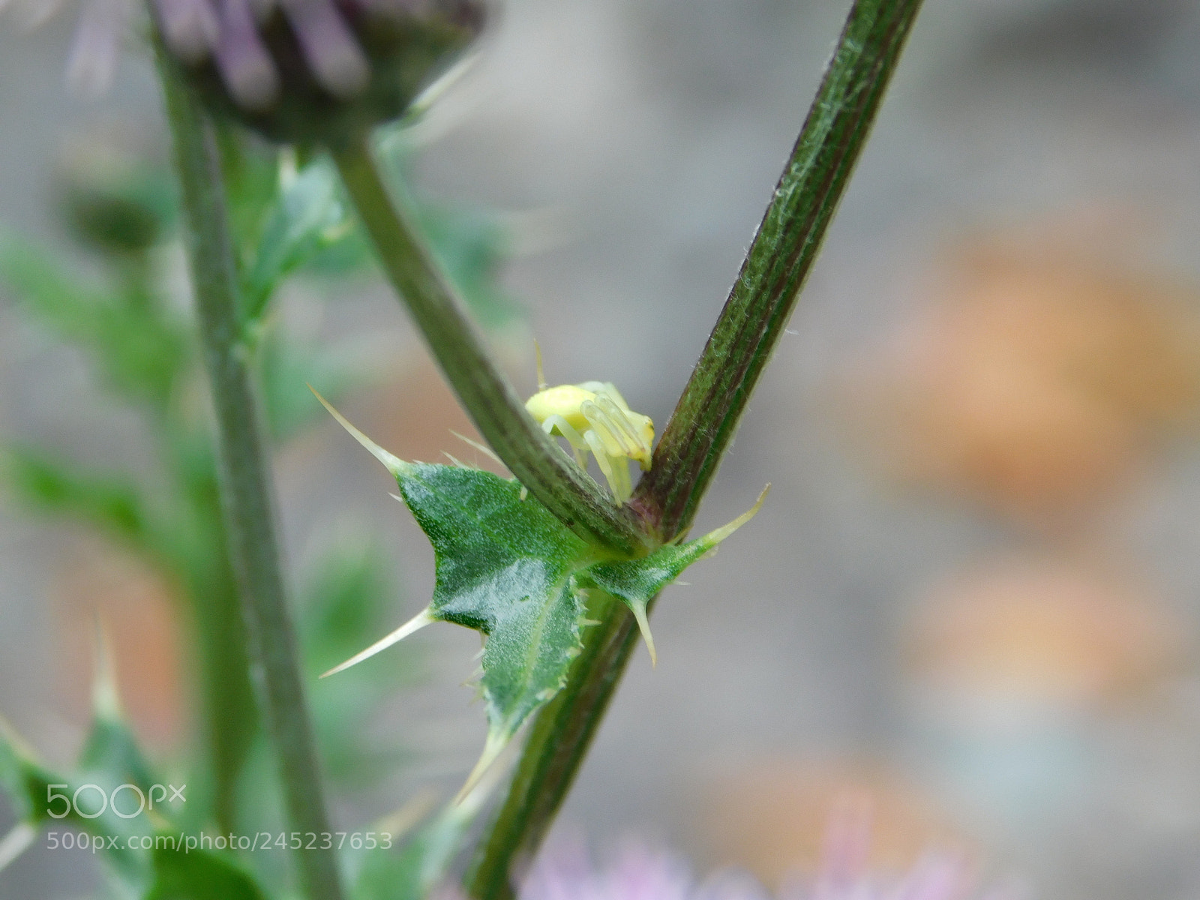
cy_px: 450
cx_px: 600
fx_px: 7003
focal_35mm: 202
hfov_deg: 9.8
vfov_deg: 7.4
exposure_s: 1/80
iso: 125
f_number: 5.4
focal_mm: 35.9
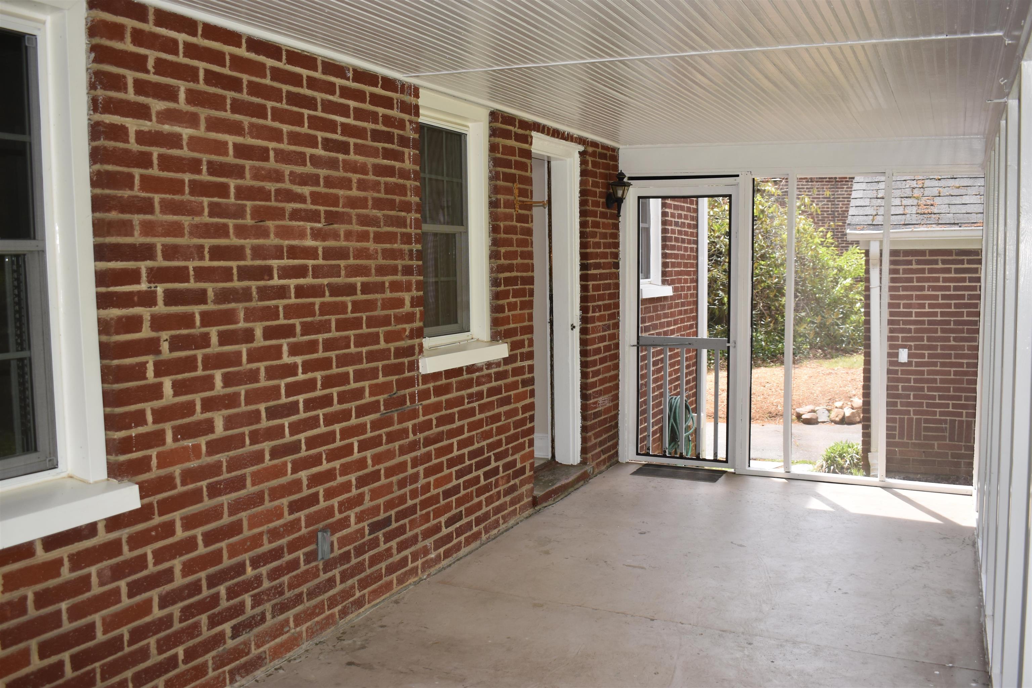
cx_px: 516
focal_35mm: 34
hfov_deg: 55.1
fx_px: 989
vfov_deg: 38.4
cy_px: 344
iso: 200
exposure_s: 1/200
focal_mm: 23
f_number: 5
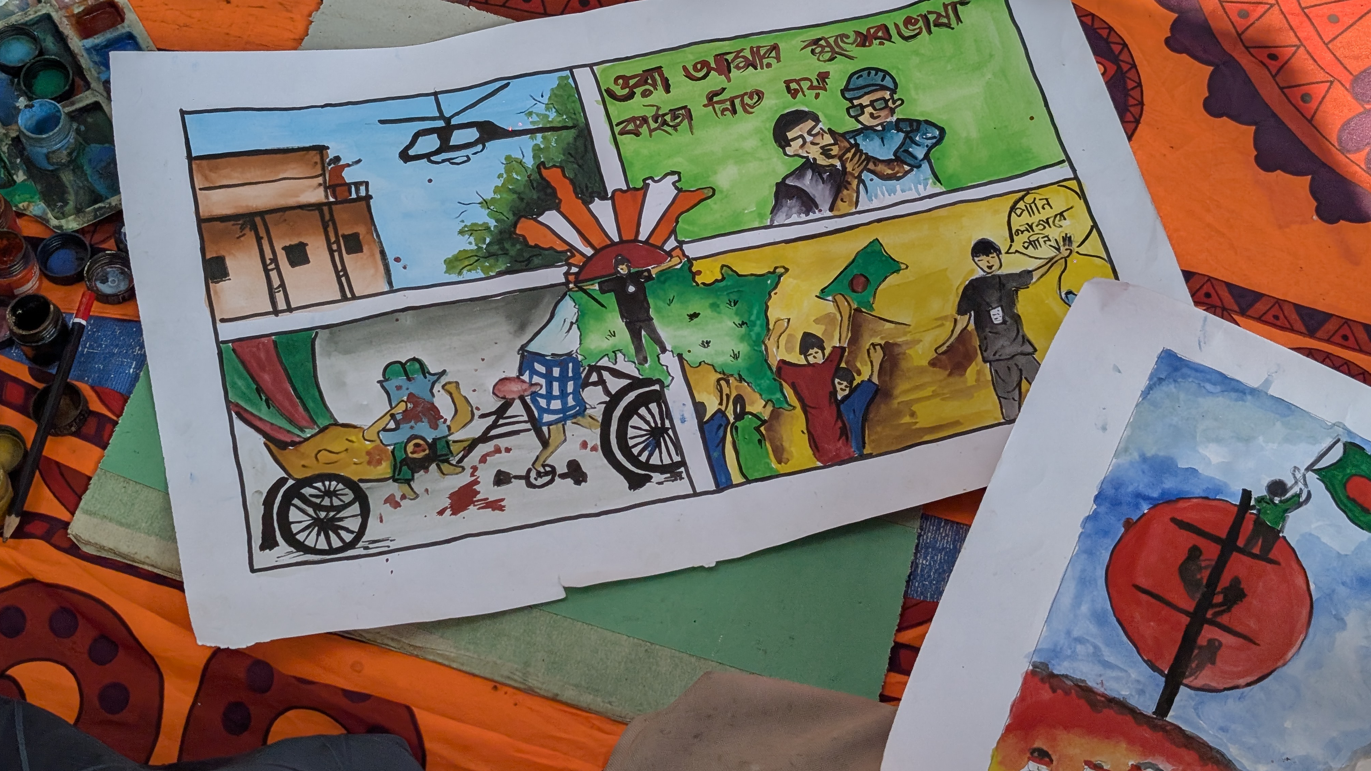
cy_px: 287
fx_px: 1963
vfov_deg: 22.2
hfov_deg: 38.5
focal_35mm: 54
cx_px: 683
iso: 20
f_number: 1.68
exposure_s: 1/573
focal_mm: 6.9
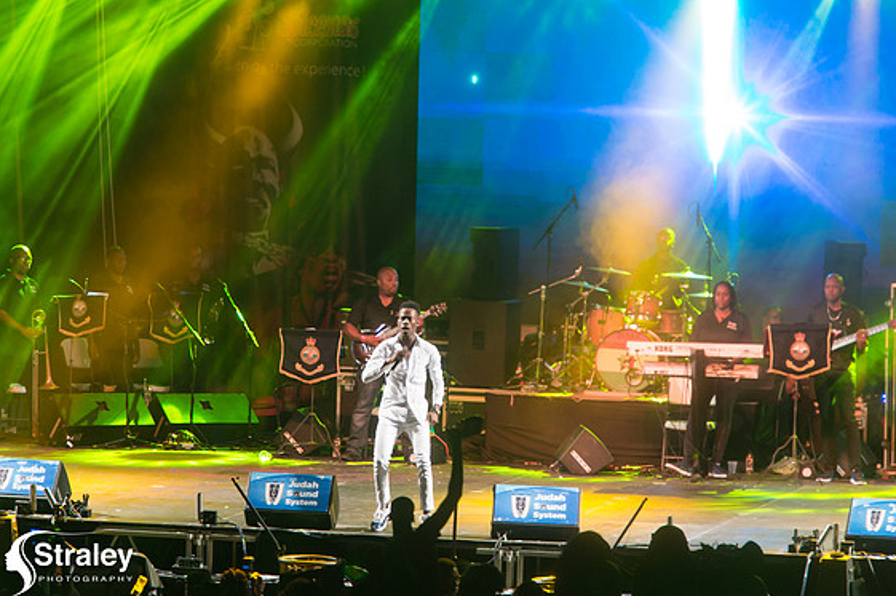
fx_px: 6689
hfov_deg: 7.7
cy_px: 294
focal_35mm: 269
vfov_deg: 5.1
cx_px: 454
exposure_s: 1/60
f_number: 5.6
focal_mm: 260
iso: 2500
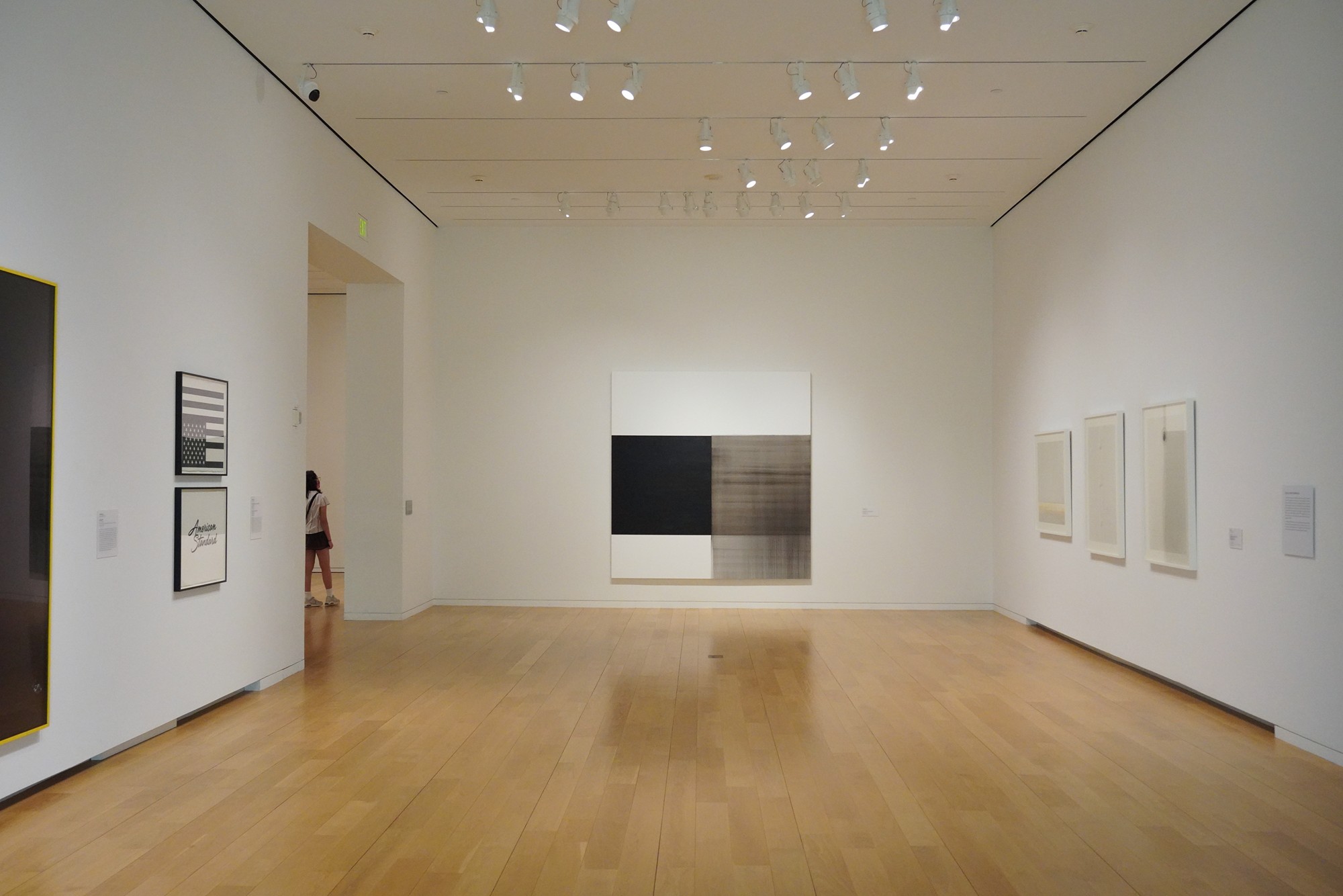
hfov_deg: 51.9
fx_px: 1380
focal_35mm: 37
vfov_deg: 36.0
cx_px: 672
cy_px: 448
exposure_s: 1/100
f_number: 7.1
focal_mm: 37
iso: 8000
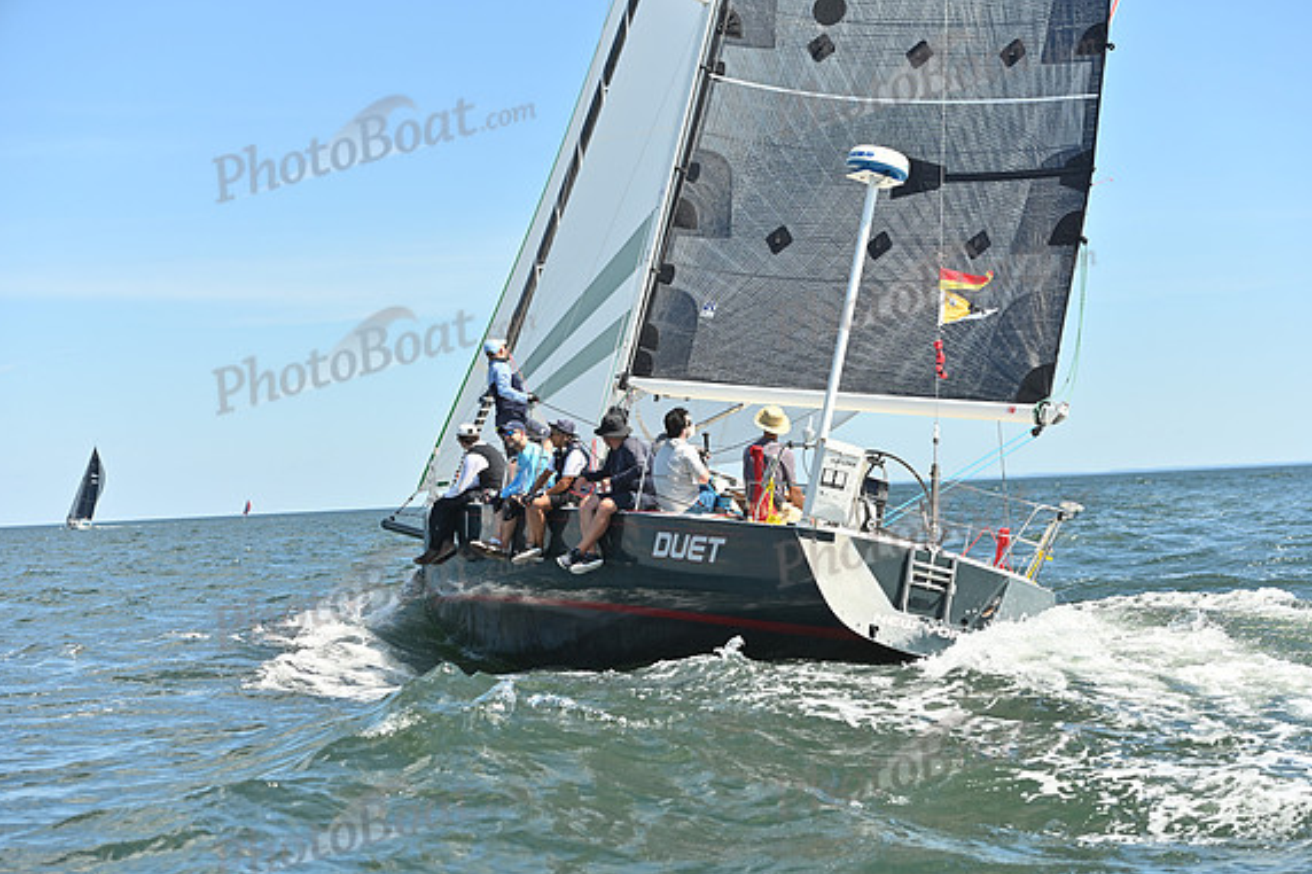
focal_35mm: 71
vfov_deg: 19.2
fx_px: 2587
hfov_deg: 28.5
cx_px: 656
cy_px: 442
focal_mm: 70
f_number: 5
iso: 250
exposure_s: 1/1600
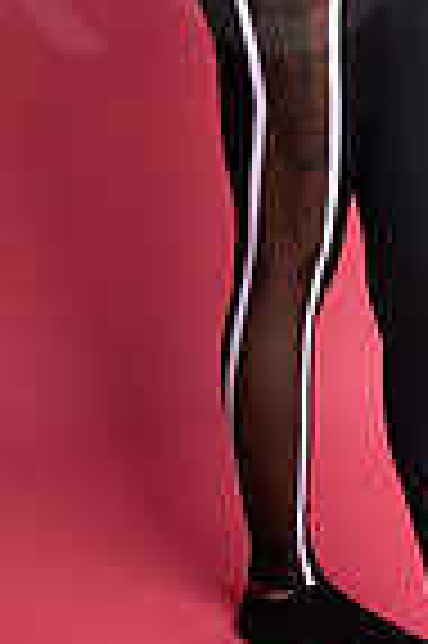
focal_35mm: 110
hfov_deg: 12.4
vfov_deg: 17.9
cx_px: 315
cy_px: -77
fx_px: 1966
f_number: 5.6
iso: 160
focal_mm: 35
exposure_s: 1/200
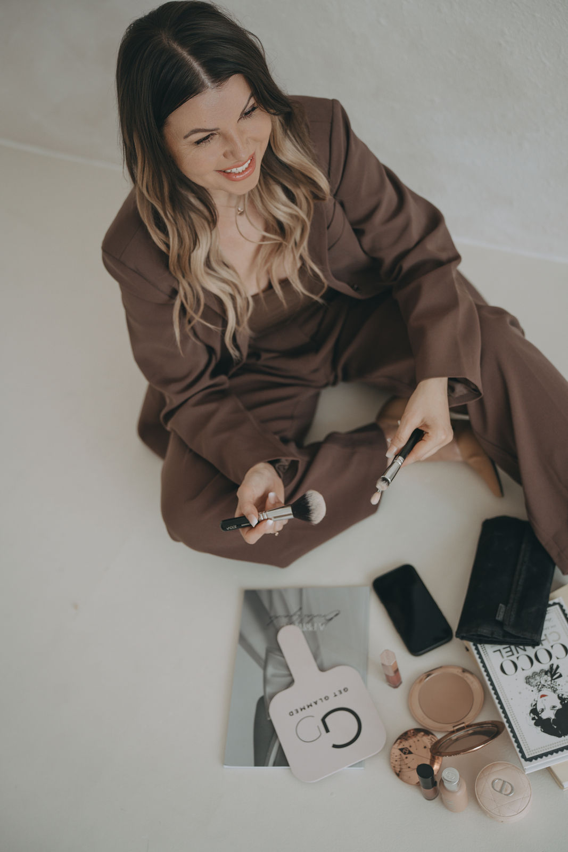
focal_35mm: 49
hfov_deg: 27.5
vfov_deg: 40.3
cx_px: 284
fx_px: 1159
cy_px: 426
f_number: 2.2
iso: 800
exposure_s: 1/320
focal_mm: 49
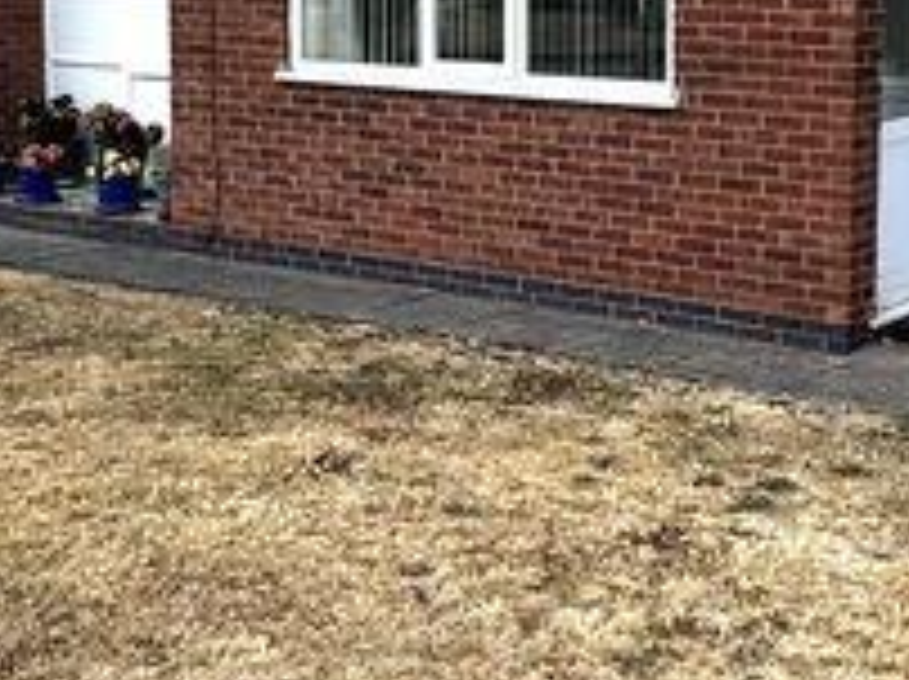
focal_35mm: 71
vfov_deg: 20.3
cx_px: 634
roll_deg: -1.6
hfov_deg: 27.2
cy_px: 95
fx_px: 1862
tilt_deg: -5.3
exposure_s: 1/652
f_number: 2.2
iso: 40
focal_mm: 2.22
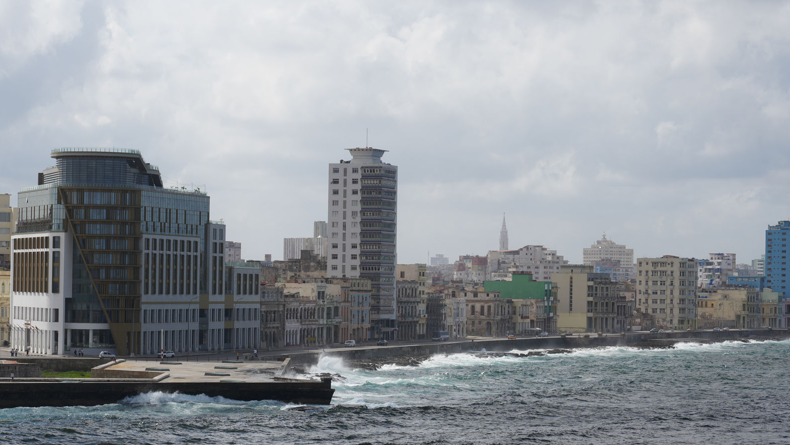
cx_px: 398
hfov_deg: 19.3
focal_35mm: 111
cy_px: 246
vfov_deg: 10.9
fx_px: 2325
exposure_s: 1/320
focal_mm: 105
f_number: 10
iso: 100
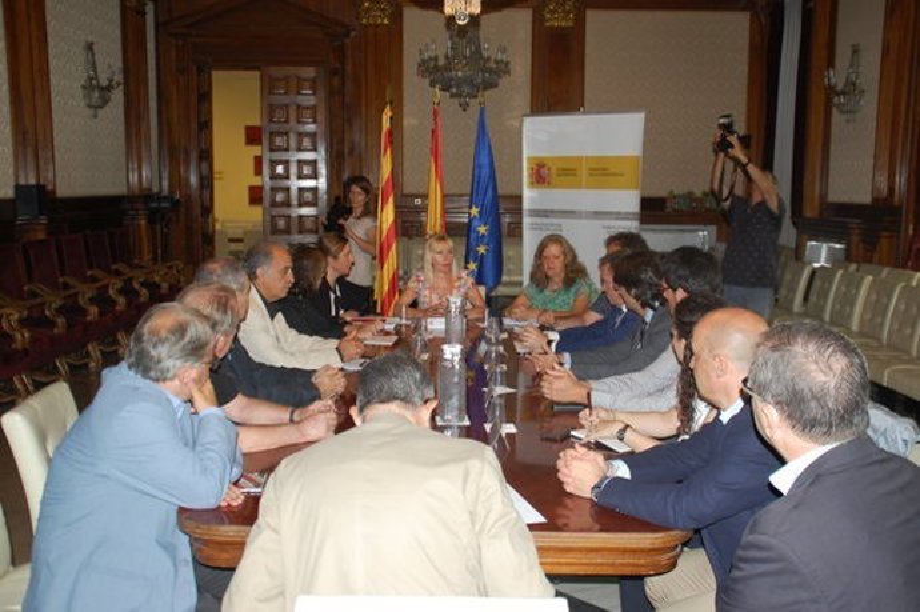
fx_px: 958
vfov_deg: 35.4
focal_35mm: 38
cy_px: 306
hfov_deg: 51.3
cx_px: 460
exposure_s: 1/60
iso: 400
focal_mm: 25
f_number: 3.8
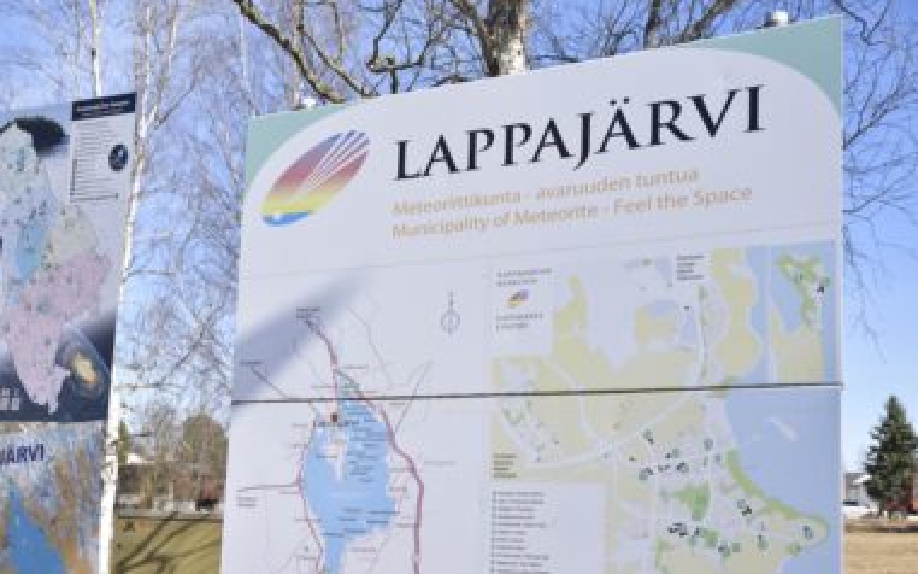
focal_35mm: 61
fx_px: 1526
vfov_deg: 21.3
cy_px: 320
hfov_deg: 33.5
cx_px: 443
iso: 125
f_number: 5.6
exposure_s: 1/640
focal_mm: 38
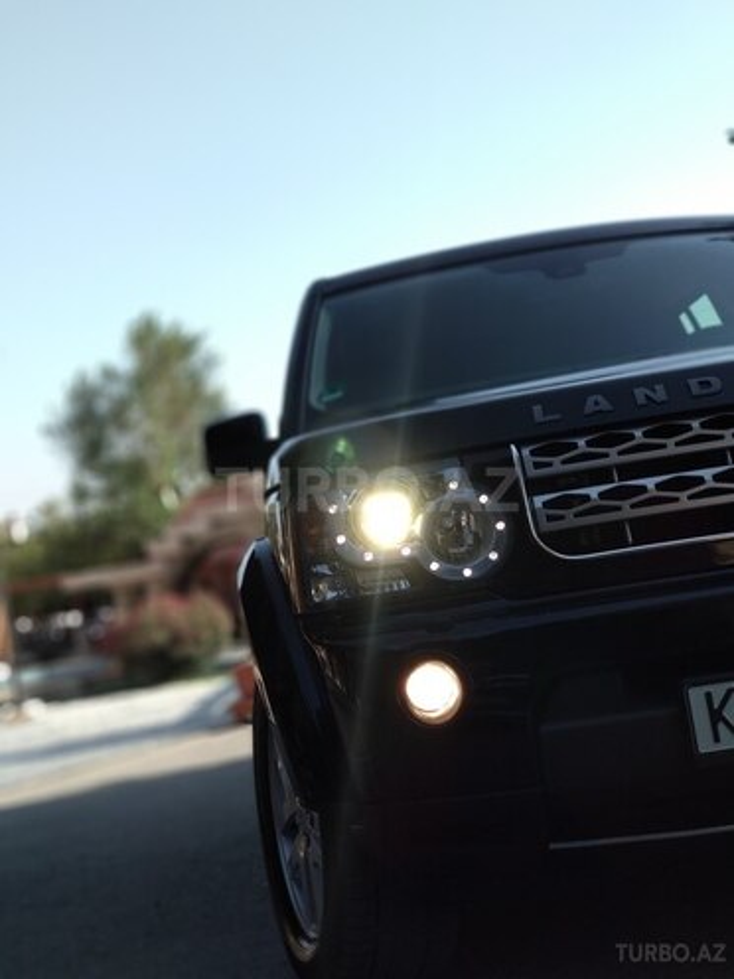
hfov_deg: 28.0
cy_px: 490
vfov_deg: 36.8
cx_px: 367
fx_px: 1470
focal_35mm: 52
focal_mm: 5.99
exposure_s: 1/370
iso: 100
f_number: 2.6
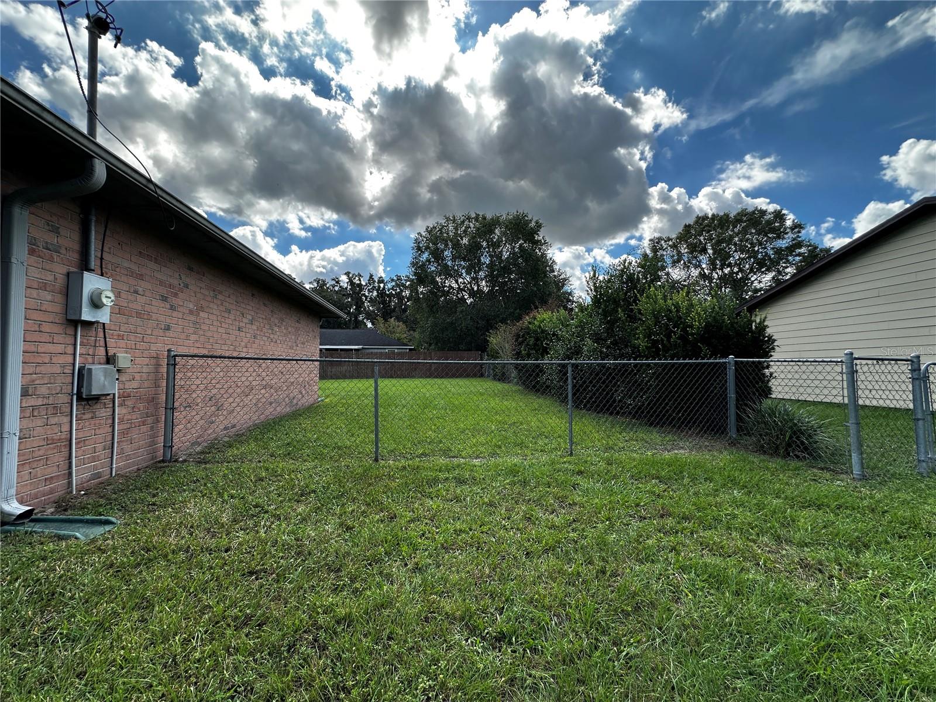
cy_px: 351
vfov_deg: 85.7
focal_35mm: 14
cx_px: 468
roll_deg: +0.2
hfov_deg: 102.1
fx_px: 379
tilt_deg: +2.7
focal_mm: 2.22
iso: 50
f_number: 2.2
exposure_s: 1/812
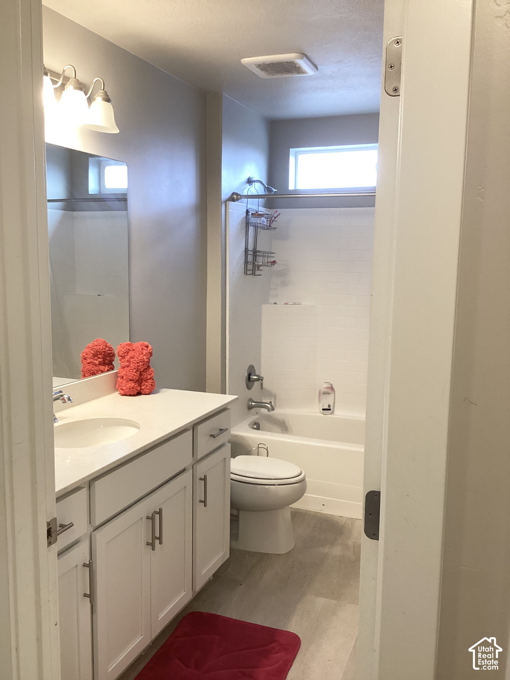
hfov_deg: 45.4
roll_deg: +0.1
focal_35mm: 31
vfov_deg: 58.4
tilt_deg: -8.4
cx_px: 255
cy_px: 340
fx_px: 609
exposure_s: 1/60
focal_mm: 3.3
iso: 160
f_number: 2.4
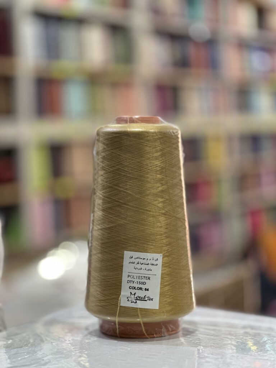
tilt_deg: -2.6
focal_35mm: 77
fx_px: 819
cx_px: 138
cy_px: 184
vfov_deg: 25.3
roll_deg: +0.5
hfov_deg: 19.1
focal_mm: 9
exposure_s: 1/33
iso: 125
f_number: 2.8
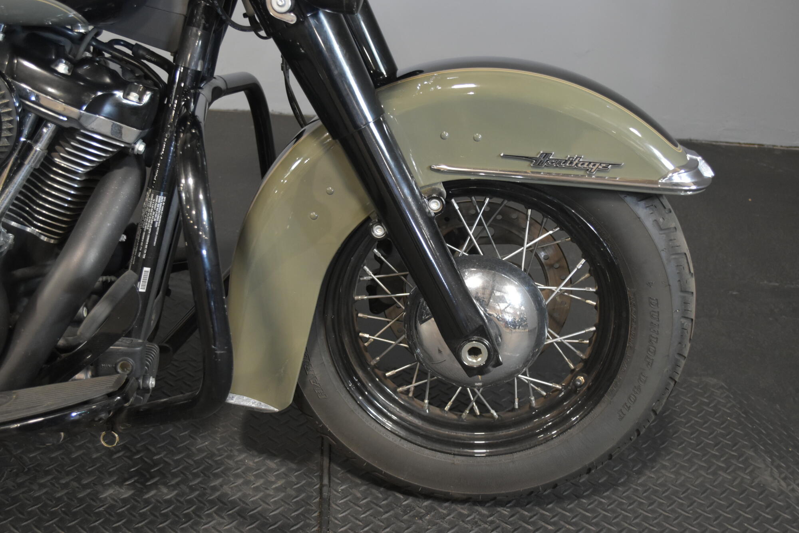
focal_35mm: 39
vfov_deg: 34.2
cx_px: 400
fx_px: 866
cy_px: 266
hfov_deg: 49.5
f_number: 4.2
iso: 1600
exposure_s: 1/25
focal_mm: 26
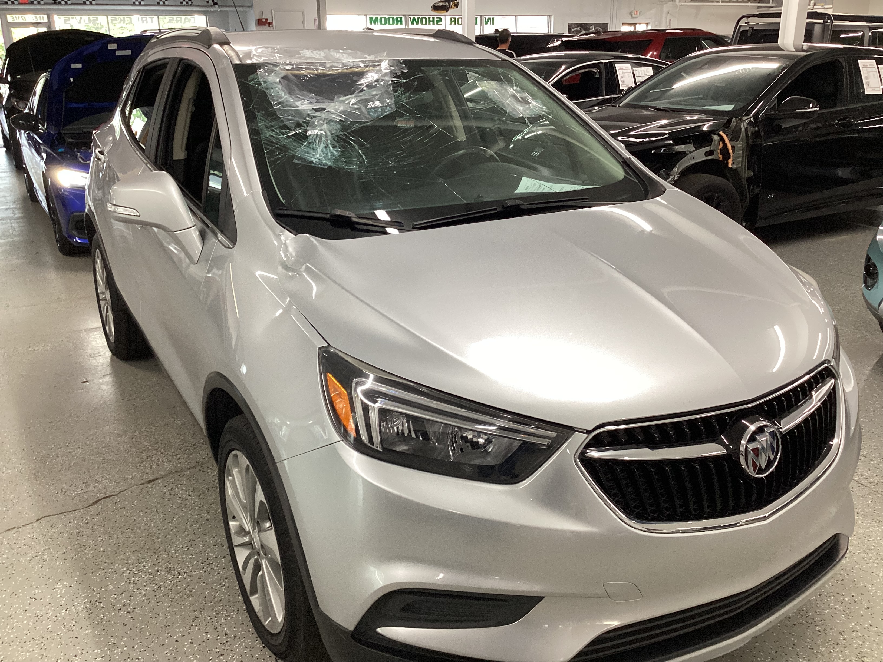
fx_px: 791
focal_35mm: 31
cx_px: 442
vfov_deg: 45.4
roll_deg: +0.7
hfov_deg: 58.4
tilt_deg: -21.4
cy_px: 331
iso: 160
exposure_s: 1/60
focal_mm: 3.3
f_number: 2.4
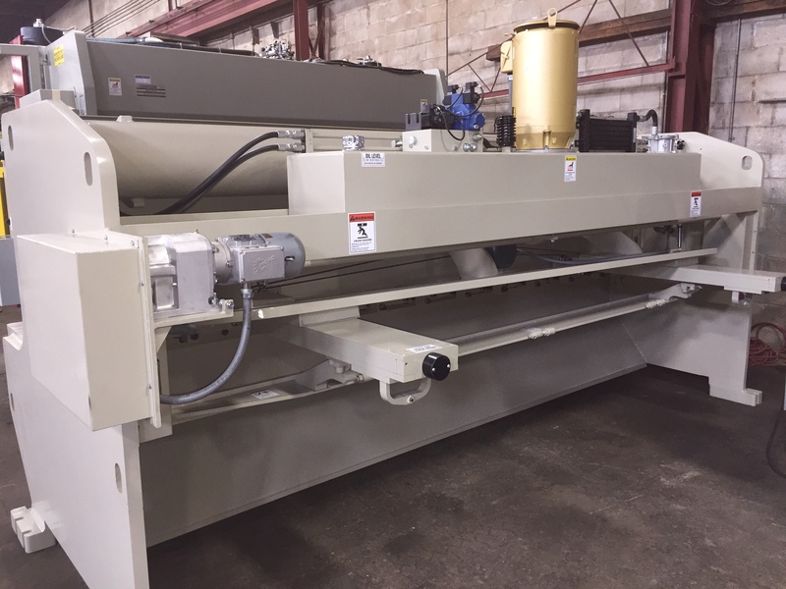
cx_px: 393
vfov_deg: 48.2
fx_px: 658
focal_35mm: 29
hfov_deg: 61.7
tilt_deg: -10.5
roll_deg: +0.7
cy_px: 294
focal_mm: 4.15
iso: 160
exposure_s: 1/30
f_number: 2.2
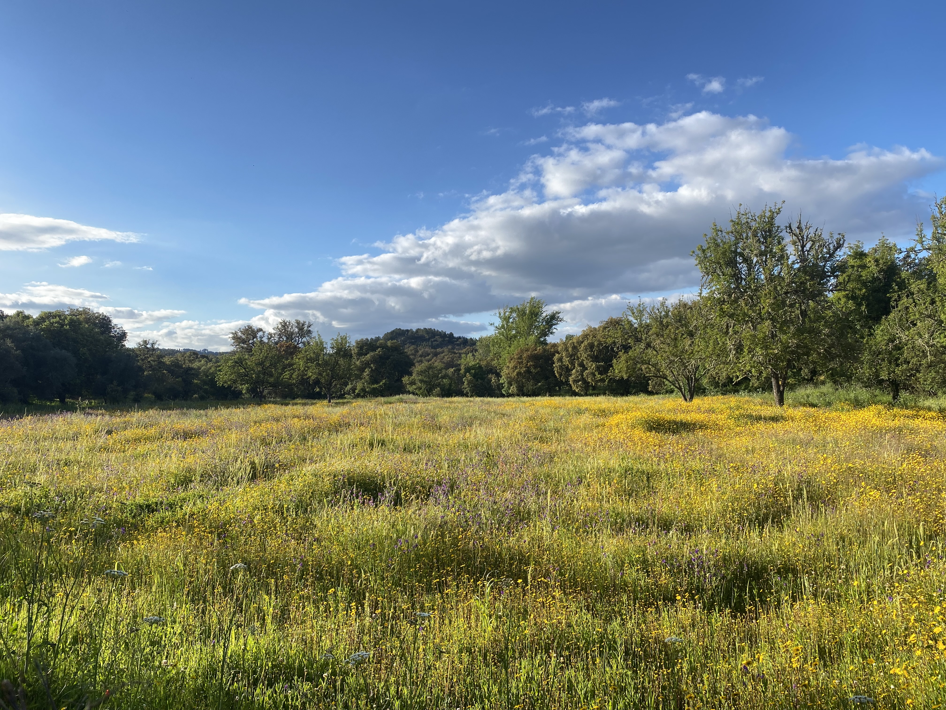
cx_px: 473
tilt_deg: +1.8
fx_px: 711
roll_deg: +2.2
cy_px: 355
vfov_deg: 53.1
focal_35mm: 26
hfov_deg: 67.3
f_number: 1.8
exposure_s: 1/934
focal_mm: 4.25
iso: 32
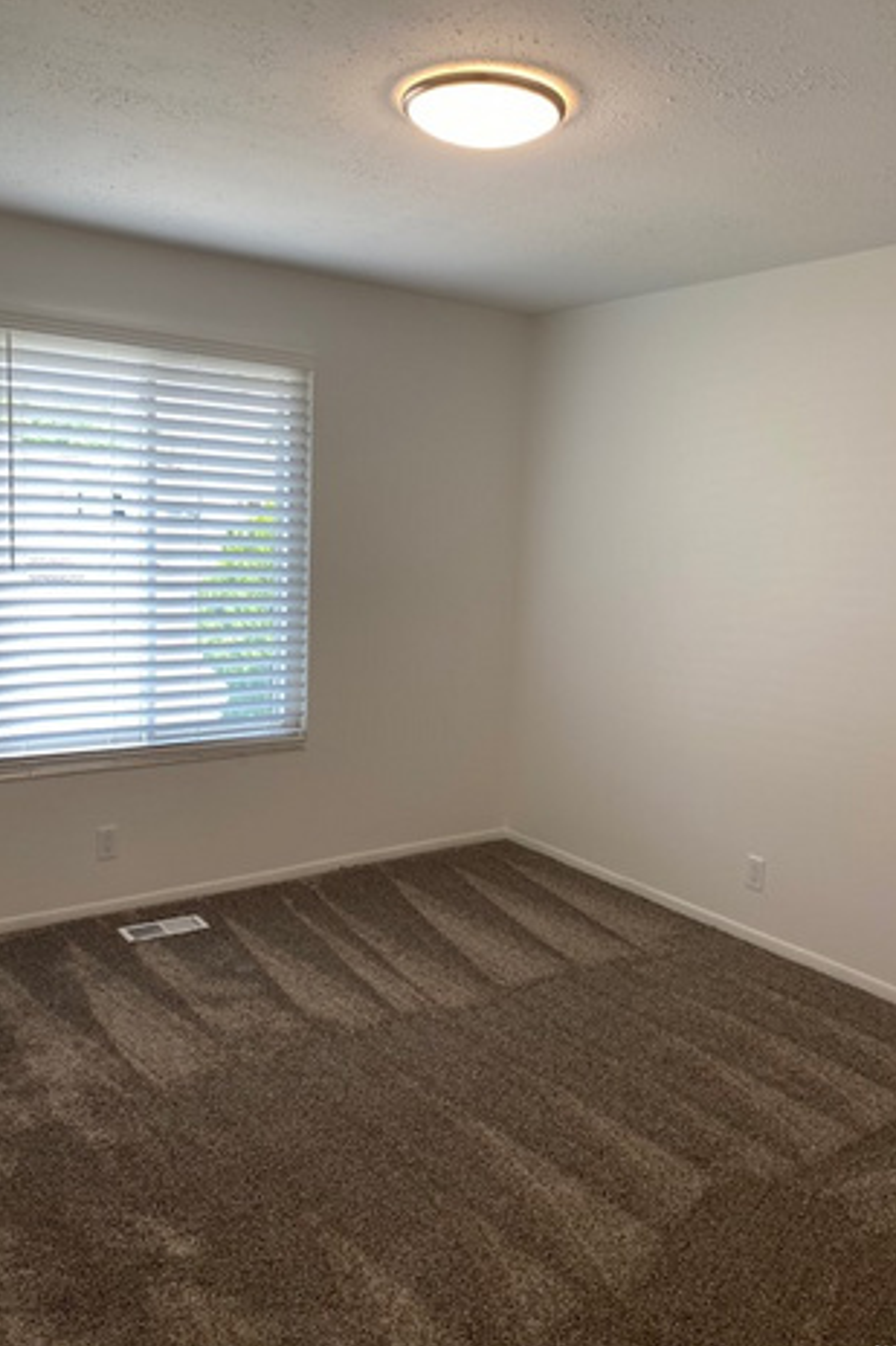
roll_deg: -1.7
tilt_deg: -8.3
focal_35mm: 28
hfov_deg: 46.4
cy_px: 670
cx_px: 447
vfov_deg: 65.5
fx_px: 1046
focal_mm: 4.25
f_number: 1.8
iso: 64
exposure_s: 1/120
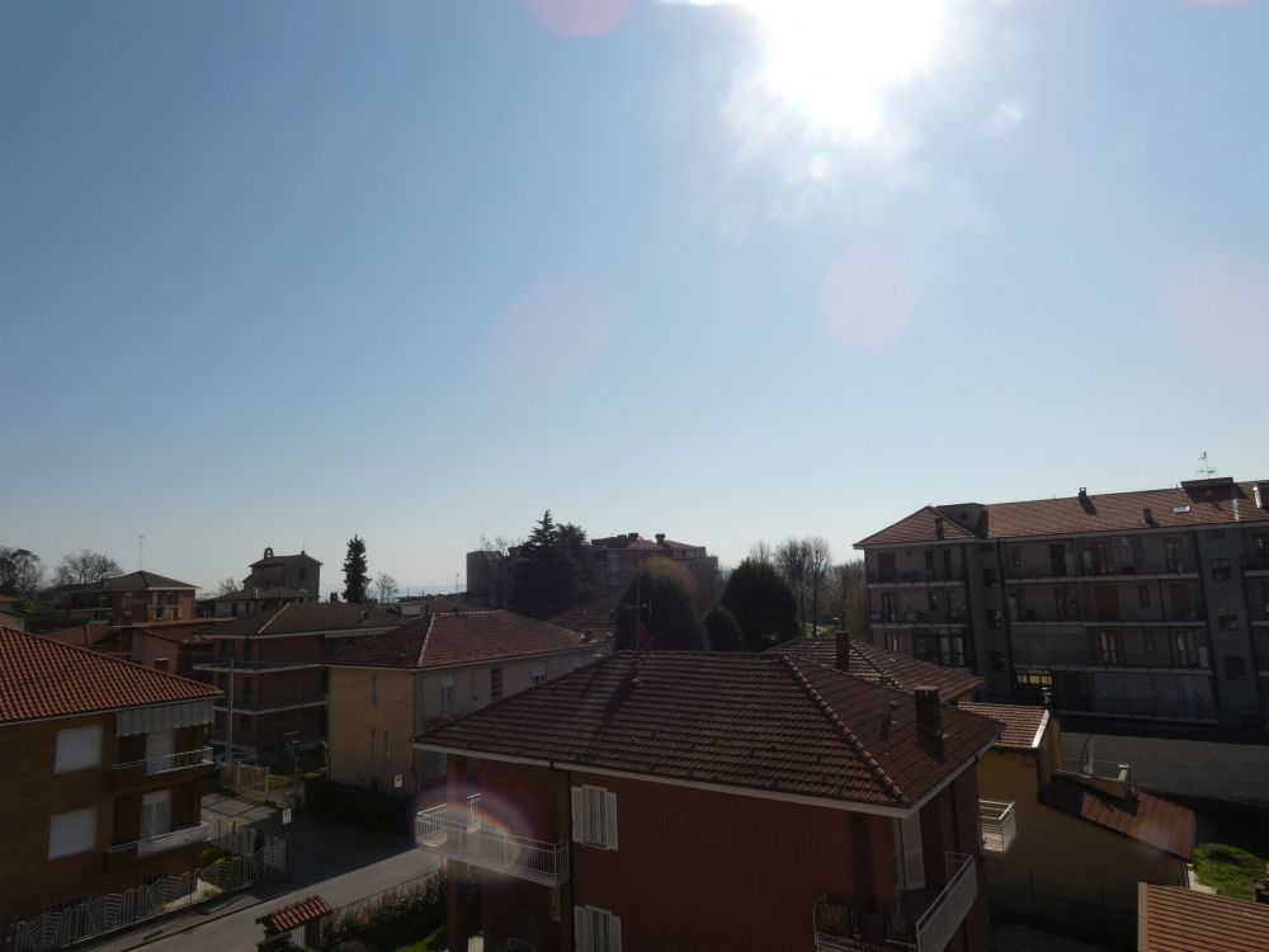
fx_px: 733
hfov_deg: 81.7
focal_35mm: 20
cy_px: 476
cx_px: 634
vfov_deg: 66.0
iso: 80
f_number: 5.6
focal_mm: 3.6
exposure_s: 1/1000
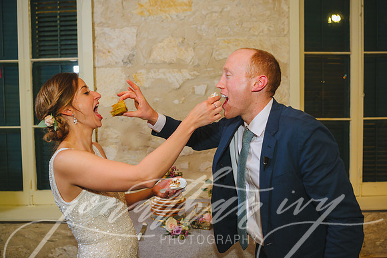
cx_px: 196
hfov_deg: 57.7
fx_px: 351
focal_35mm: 33
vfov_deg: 40.3
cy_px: 130
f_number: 2.8
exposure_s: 1/80
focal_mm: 30
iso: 2000
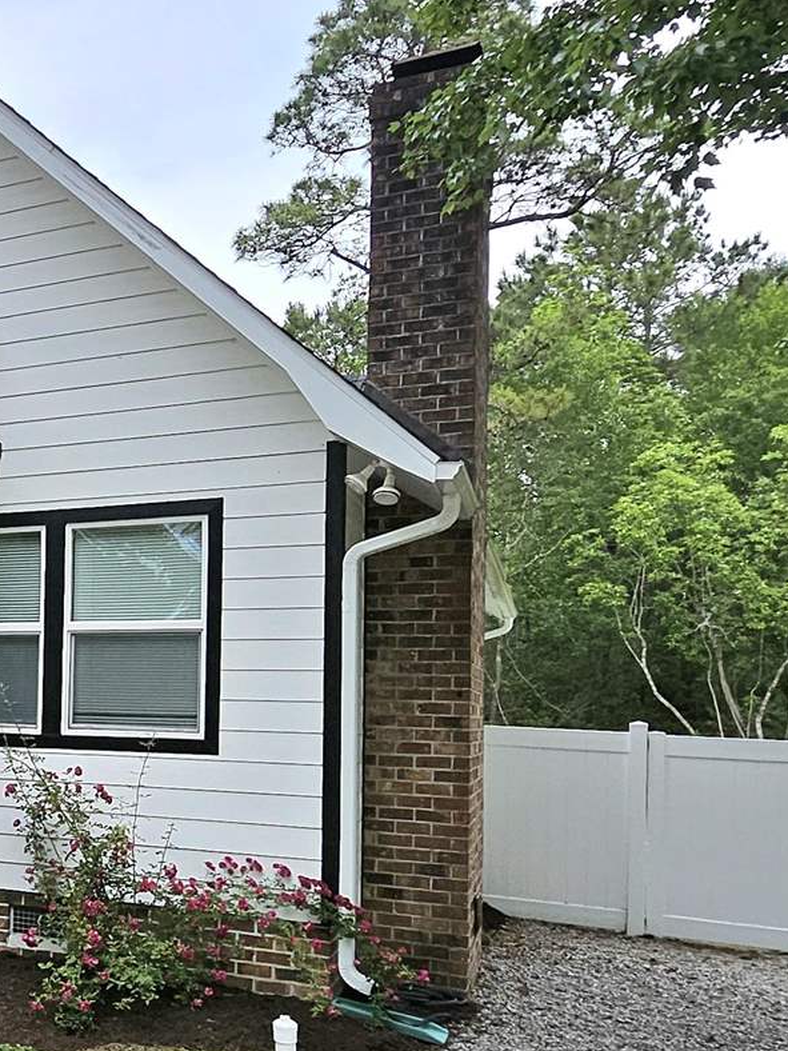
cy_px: 638
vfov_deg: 48.6
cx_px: -200
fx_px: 1153
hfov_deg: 30.7
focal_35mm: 38
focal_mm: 1.7
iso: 32
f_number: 2.2
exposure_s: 1/185
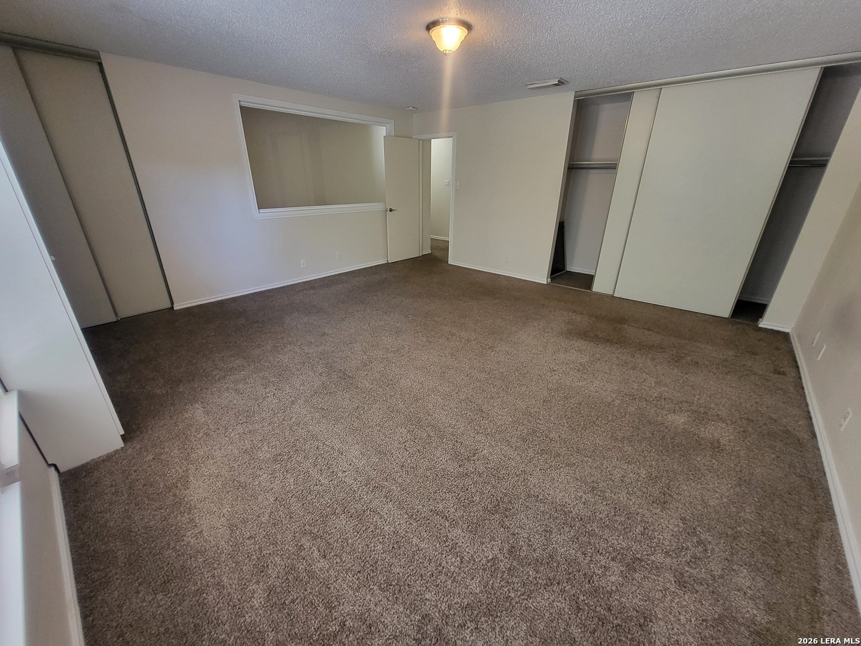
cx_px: 430
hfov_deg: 106.2
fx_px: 323
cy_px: 323
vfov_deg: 89.9
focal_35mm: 13
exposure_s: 1/40
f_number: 2.2
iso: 320
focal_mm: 1.74
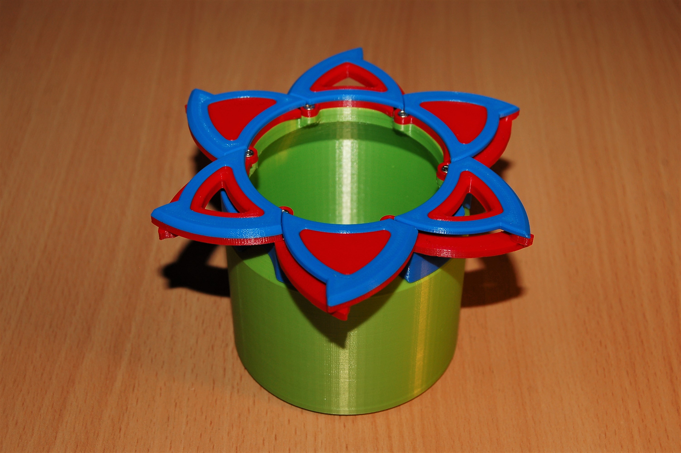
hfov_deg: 35.1
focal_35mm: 57
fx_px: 1077
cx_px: 340
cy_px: 226
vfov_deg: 23.7
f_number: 5
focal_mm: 38
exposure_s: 1/60
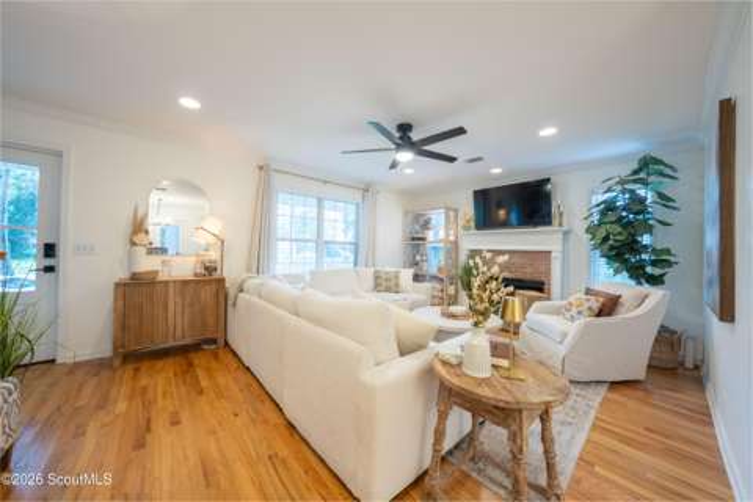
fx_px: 251
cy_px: 251
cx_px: 376
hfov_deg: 112.6
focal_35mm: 12
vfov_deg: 90.0
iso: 200
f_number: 8
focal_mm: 12
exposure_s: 1/80
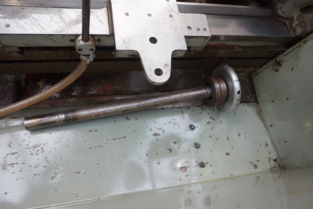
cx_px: 156
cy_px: 104
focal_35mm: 27
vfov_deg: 47.9
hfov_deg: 67.4
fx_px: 235
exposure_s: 1/160
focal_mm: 18
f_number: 4
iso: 1250
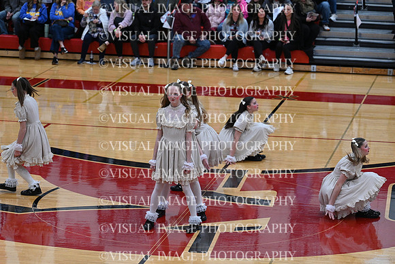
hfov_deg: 14.7
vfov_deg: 9.8
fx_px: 1536
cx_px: 198
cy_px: 132
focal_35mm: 140
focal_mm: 140
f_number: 4
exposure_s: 1/400
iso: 4000
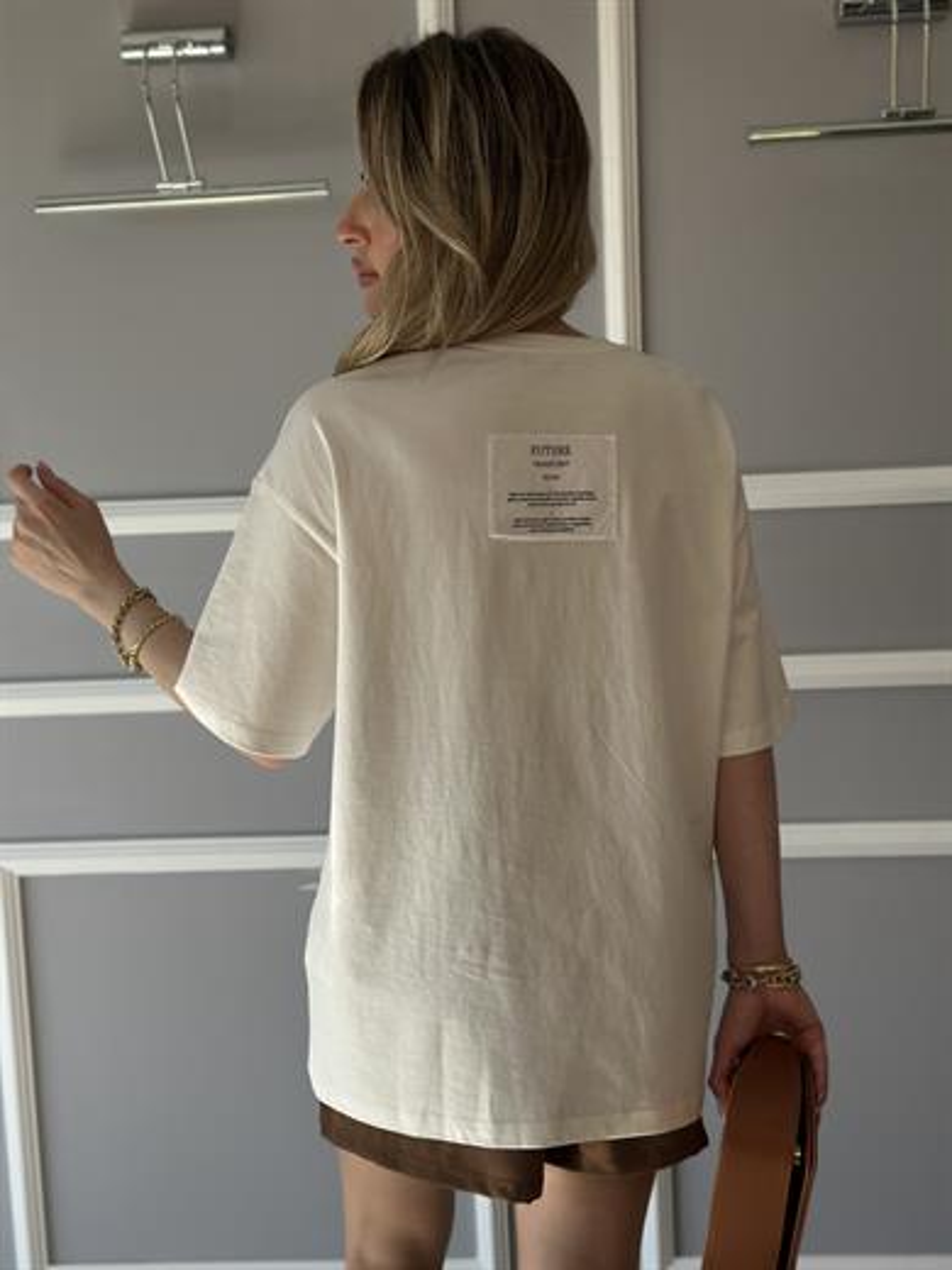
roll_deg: +2.6
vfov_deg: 39.7
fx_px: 1760
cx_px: 476
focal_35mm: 48
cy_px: 635
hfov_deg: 30.3
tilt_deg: -8.9
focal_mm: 6.86
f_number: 1.78
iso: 80
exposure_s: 1/564
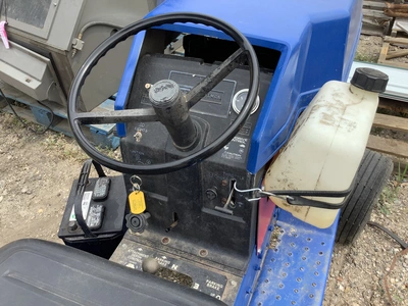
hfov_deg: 58.4
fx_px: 365
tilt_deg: -45.6
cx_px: 204
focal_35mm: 31
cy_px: 153
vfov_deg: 45.4
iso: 25
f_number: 2.4
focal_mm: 3.3
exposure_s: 1/433
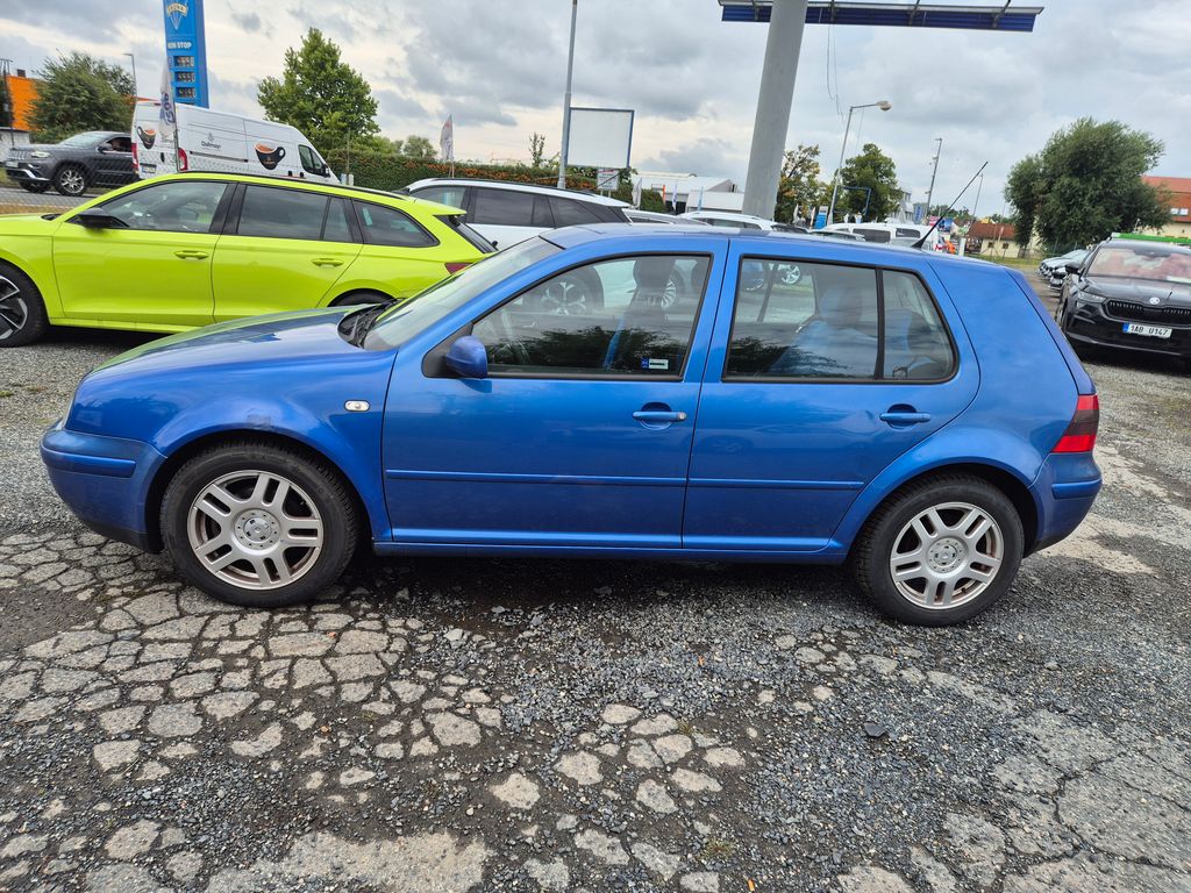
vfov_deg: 58.9
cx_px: 596
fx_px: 791
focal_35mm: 23
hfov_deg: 73.9
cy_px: 446
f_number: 1.8
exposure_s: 1/798
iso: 25
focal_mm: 5.4
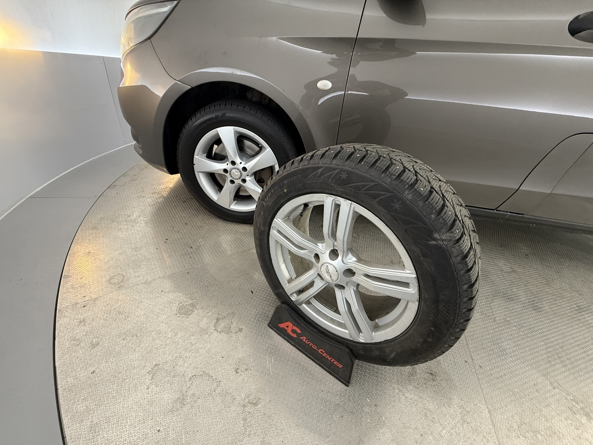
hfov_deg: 102.1
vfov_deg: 85.7
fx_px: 240
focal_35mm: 14
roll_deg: -8.8
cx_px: 296
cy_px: 222
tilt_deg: -32.3
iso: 400
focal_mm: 2.22
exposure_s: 1/50
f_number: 2.2
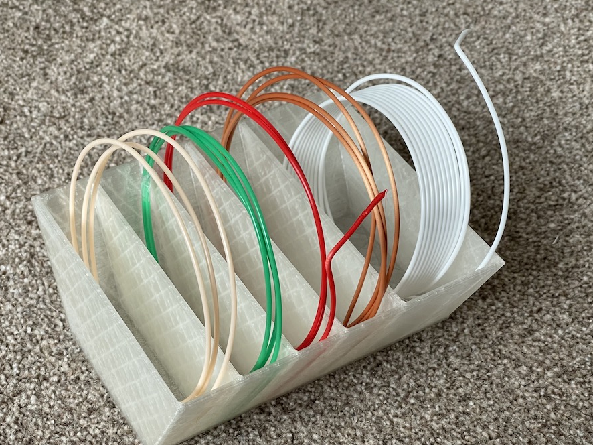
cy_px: 252
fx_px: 1267
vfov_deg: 19.9
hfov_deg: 26.3
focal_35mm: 74
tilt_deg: -46.0
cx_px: 287
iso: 200
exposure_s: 1/83
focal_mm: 7.5
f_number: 2.2
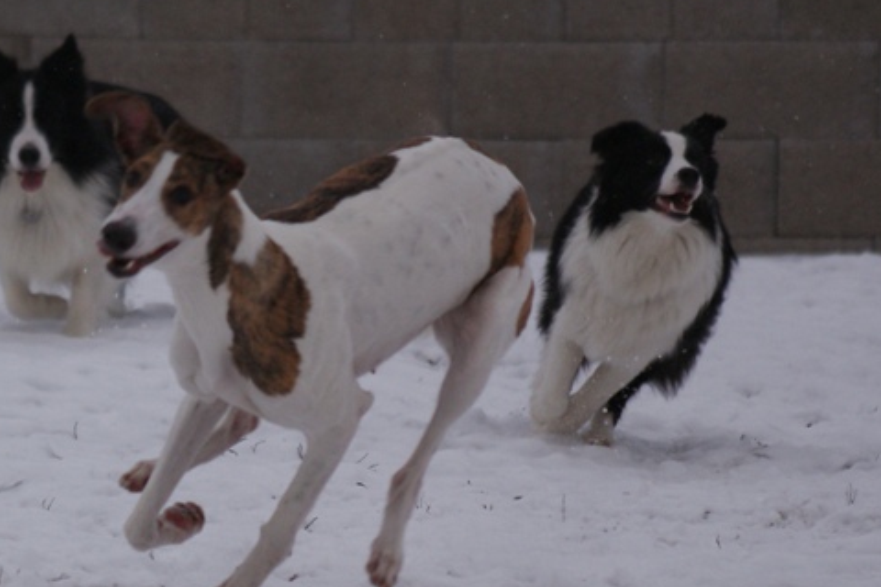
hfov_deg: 5.7
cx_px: 343
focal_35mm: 360
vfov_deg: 3.8
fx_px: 8809
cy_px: 312
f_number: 4.5
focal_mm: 180
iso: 400
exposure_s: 1/400
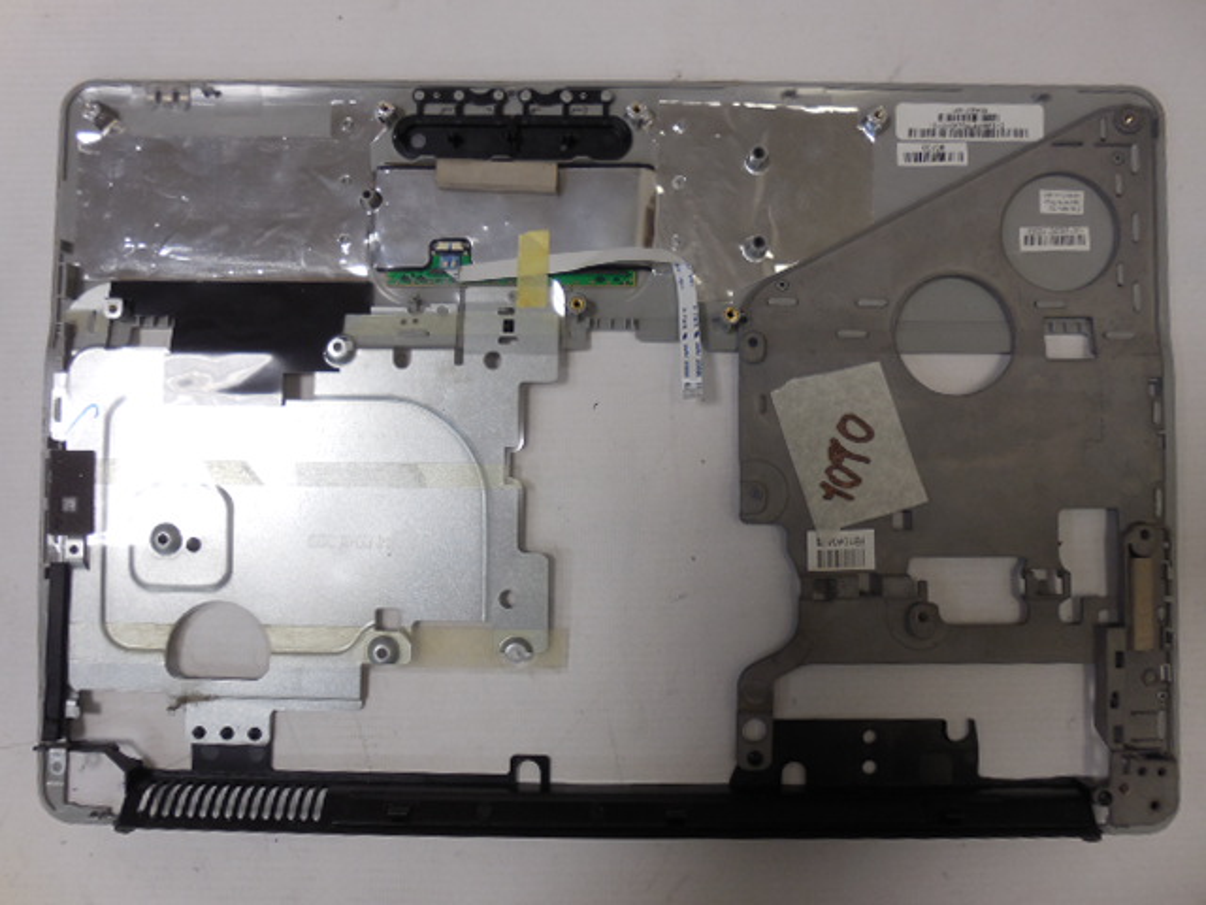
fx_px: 906
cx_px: 603
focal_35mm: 26
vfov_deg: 53.1
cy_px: 452
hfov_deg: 67.3
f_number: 3.5
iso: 200
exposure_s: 1/30
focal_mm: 4.6
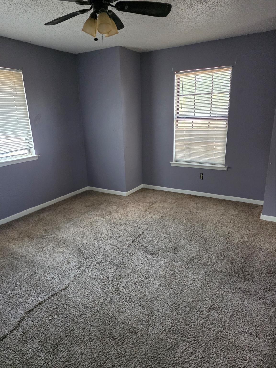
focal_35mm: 23
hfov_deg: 58.9
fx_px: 245
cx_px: 138
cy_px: 184
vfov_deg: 73.9
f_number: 1.7
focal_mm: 6.25
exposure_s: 1/120
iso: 1000
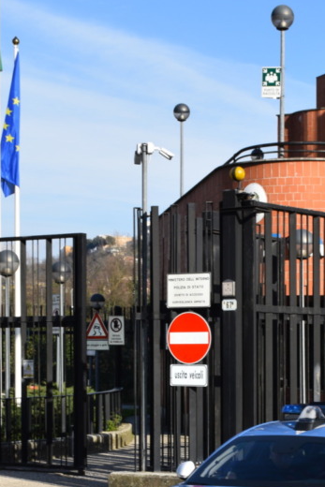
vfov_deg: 21.0
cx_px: 247
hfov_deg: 14.2
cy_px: 375
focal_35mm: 96
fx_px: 1299
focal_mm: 26
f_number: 10
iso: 100
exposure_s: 1/200
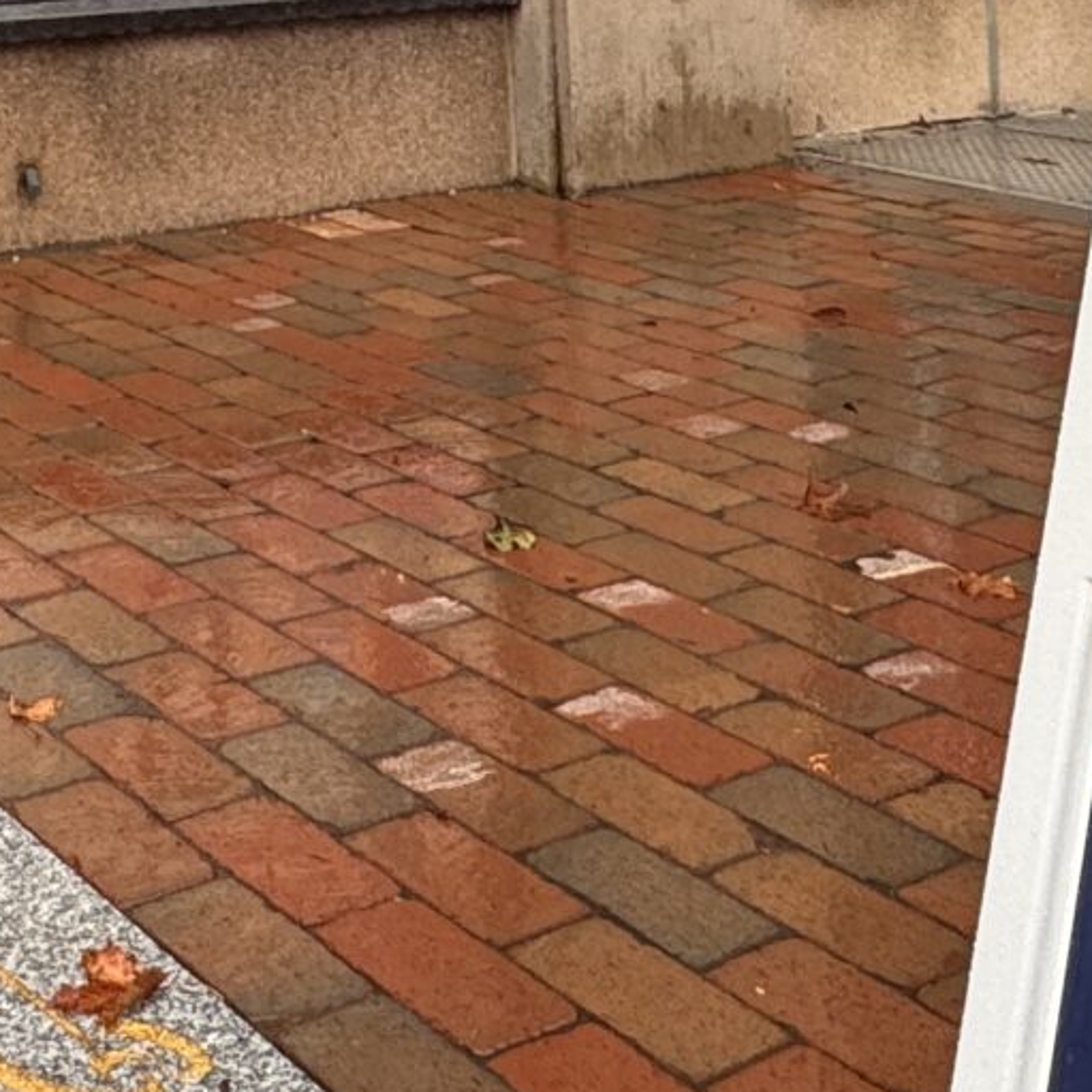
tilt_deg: +12.7
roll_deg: +0.8
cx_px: 227
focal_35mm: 62
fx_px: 2213
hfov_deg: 27.2
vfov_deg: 21.7
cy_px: -662
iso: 40
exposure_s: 1/308
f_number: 2.2
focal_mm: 2.22
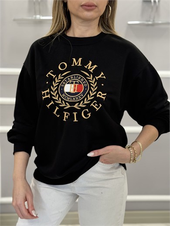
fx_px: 314
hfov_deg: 30.3
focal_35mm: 48
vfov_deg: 39.7
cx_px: 85
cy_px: 113
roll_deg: -1.5
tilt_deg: -8.0
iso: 160
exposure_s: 1/61
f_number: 1.78
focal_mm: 6.76
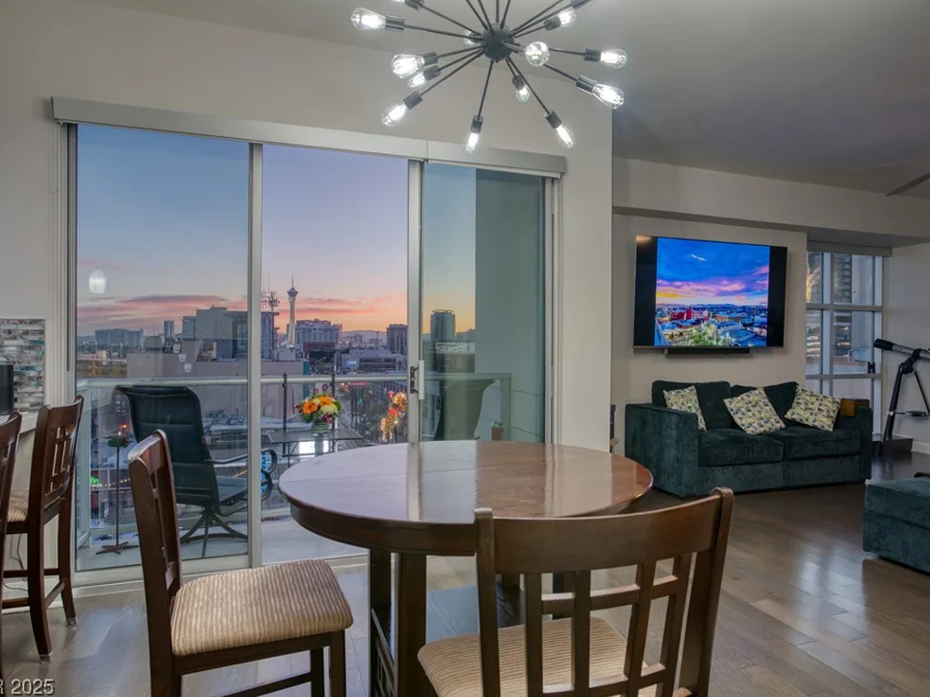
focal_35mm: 22
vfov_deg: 61.1
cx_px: 492
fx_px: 591
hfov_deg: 76.3
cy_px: 352
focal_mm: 20
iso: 400
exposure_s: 1/5
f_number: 7.1
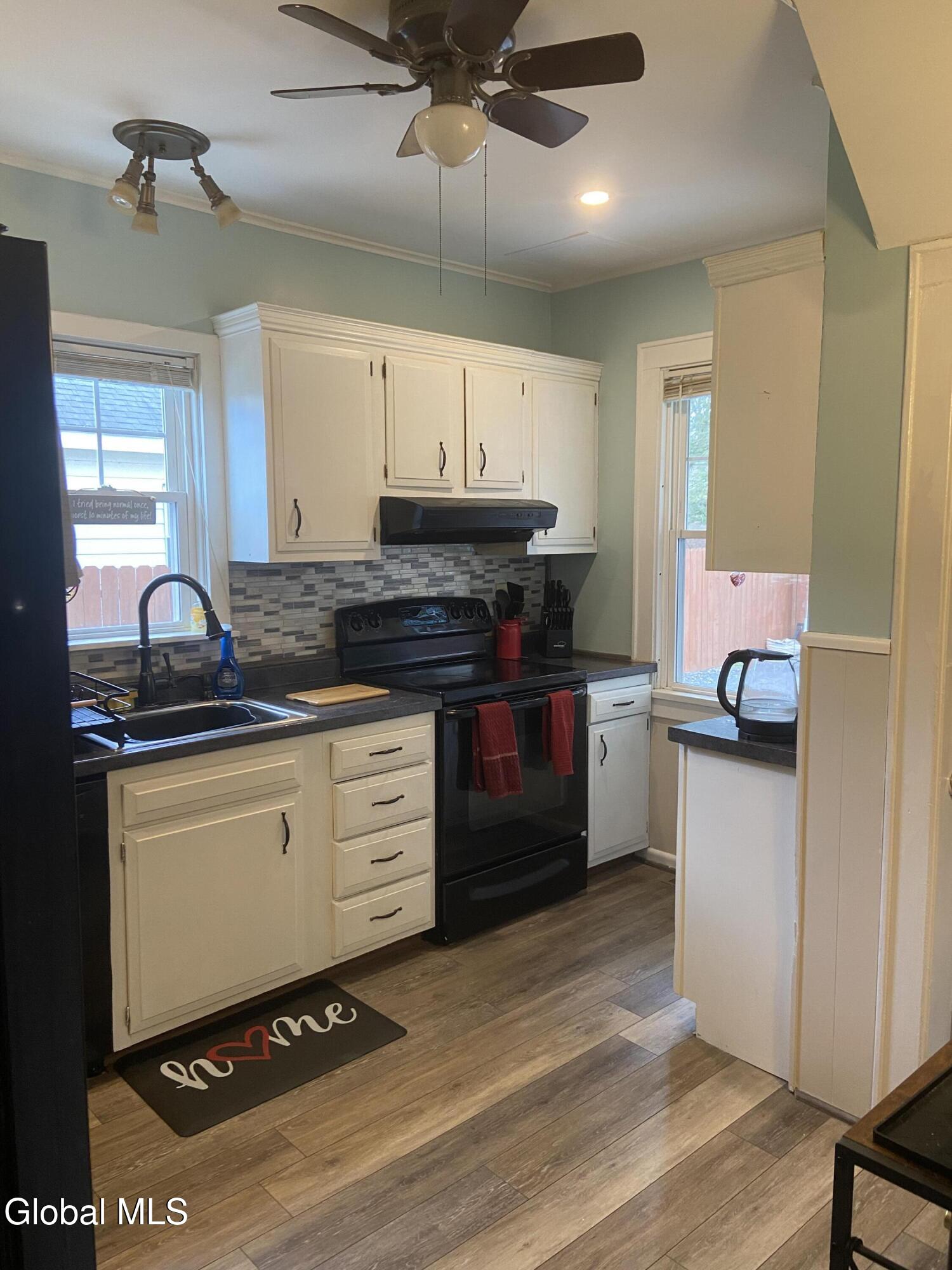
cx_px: 476
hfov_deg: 53.1
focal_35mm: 26
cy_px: 635
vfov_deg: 67.3
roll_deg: +0.3
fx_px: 953
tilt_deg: -5.2
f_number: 1.8
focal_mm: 4.25
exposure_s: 1/60
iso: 160
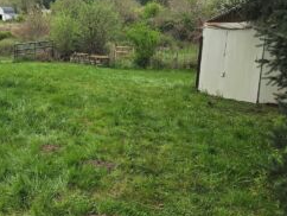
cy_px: 76
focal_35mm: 38
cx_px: 59
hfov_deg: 46.5
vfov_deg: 37.5
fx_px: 315
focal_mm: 5.4
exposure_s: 1/3829
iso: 80
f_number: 1.8
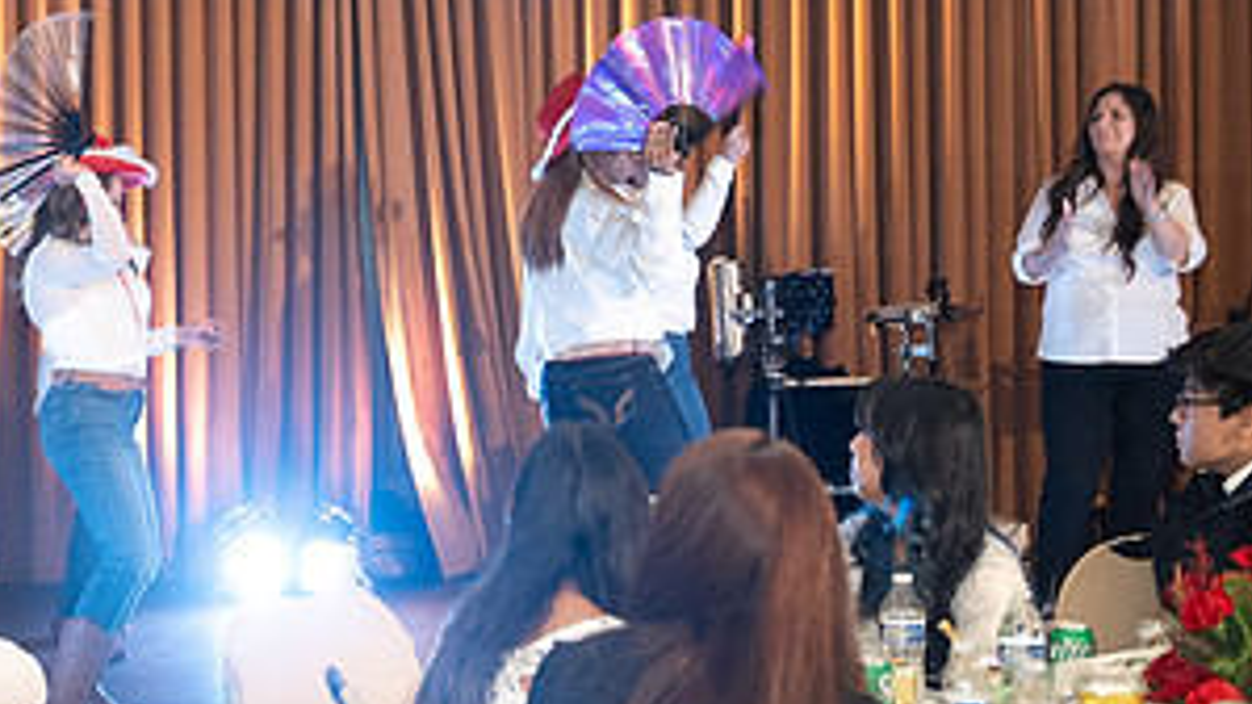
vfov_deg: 17.5
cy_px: 300
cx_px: 389
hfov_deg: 30.3
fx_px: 2290
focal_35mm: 69
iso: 1600
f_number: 2.8
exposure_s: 1/100
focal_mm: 34
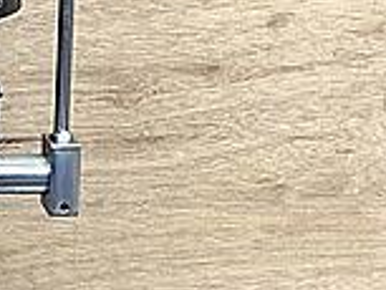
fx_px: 1306
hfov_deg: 15.9
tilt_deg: -20.3
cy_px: 214
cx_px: -129
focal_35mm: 117
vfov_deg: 12.6
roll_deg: +1.4
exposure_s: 1/15
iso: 50
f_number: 1.8
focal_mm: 3.99
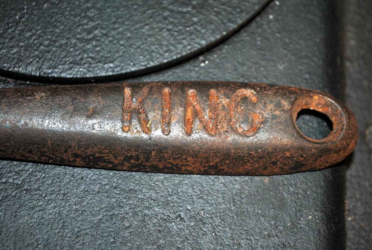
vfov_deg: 19.0
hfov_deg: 28.0
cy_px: 125
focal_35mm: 72
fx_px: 745
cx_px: 186
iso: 200
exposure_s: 1/60
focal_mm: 48
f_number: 5.3
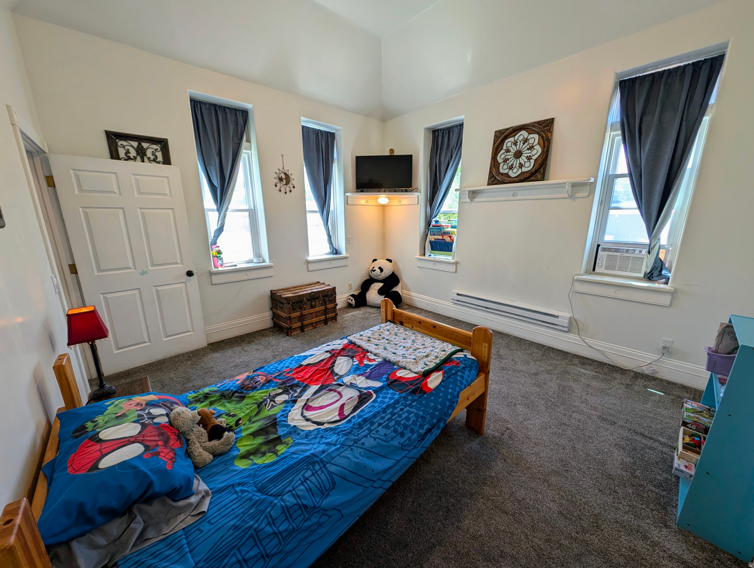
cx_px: 377
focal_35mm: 12
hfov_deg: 110.5
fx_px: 262
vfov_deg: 94.6
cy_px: 284
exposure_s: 1/60
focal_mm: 2.23
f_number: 1.95
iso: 52
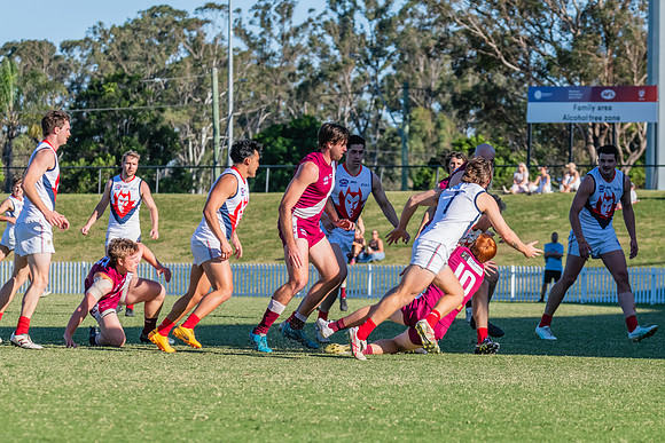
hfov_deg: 7.6
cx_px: 413
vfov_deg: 5.1
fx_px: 5004
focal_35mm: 271
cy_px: 267
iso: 800
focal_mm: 210
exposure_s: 1/1600
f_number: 9
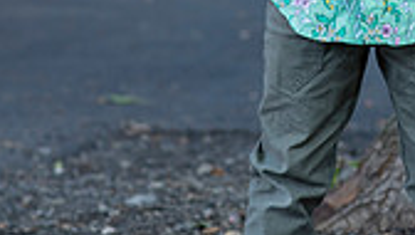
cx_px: 363
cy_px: -205
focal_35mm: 238
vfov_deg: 5.0
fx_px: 2622
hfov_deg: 9.0
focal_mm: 85
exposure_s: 1/250
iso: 800
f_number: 4.5
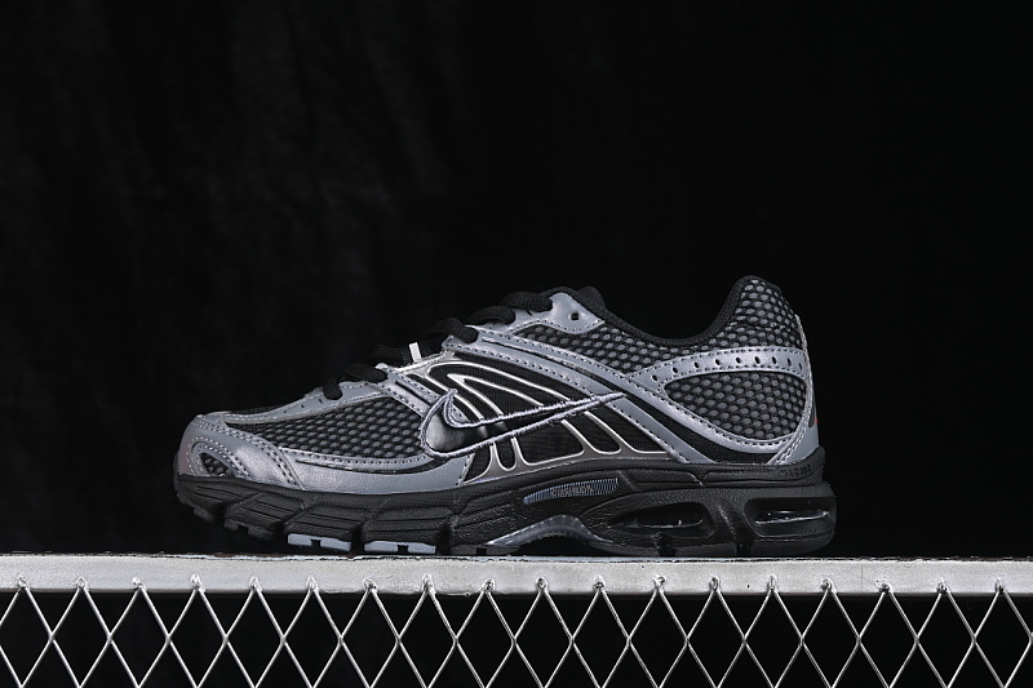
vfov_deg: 18.2
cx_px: 516
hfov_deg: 27.0
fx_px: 2152
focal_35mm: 75
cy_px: 344
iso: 160
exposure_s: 1/60
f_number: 6.3
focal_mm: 50
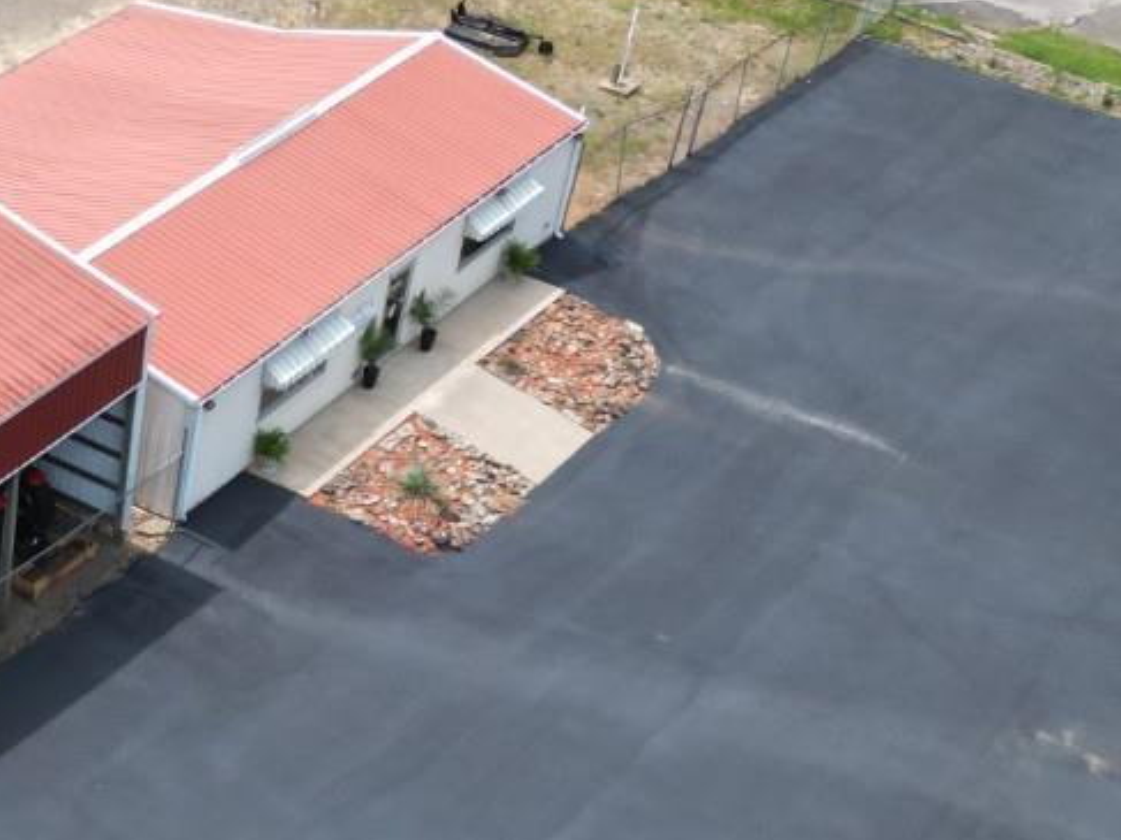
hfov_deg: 24.2
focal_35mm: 71
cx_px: -313
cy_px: 552
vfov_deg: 20.6
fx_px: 2299
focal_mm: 6.72
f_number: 1.7
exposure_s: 1/1500
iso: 120
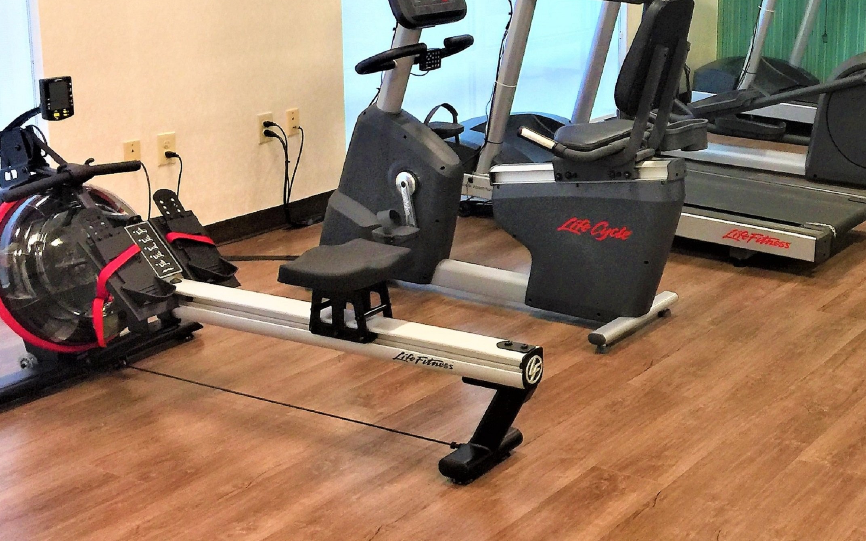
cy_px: 178
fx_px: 1298
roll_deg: -1.7
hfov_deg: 35.0
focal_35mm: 55
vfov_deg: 23.4
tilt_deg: -13.0
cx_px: 762
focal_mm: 4.15
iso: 50
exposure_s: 1/30
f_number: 2.2
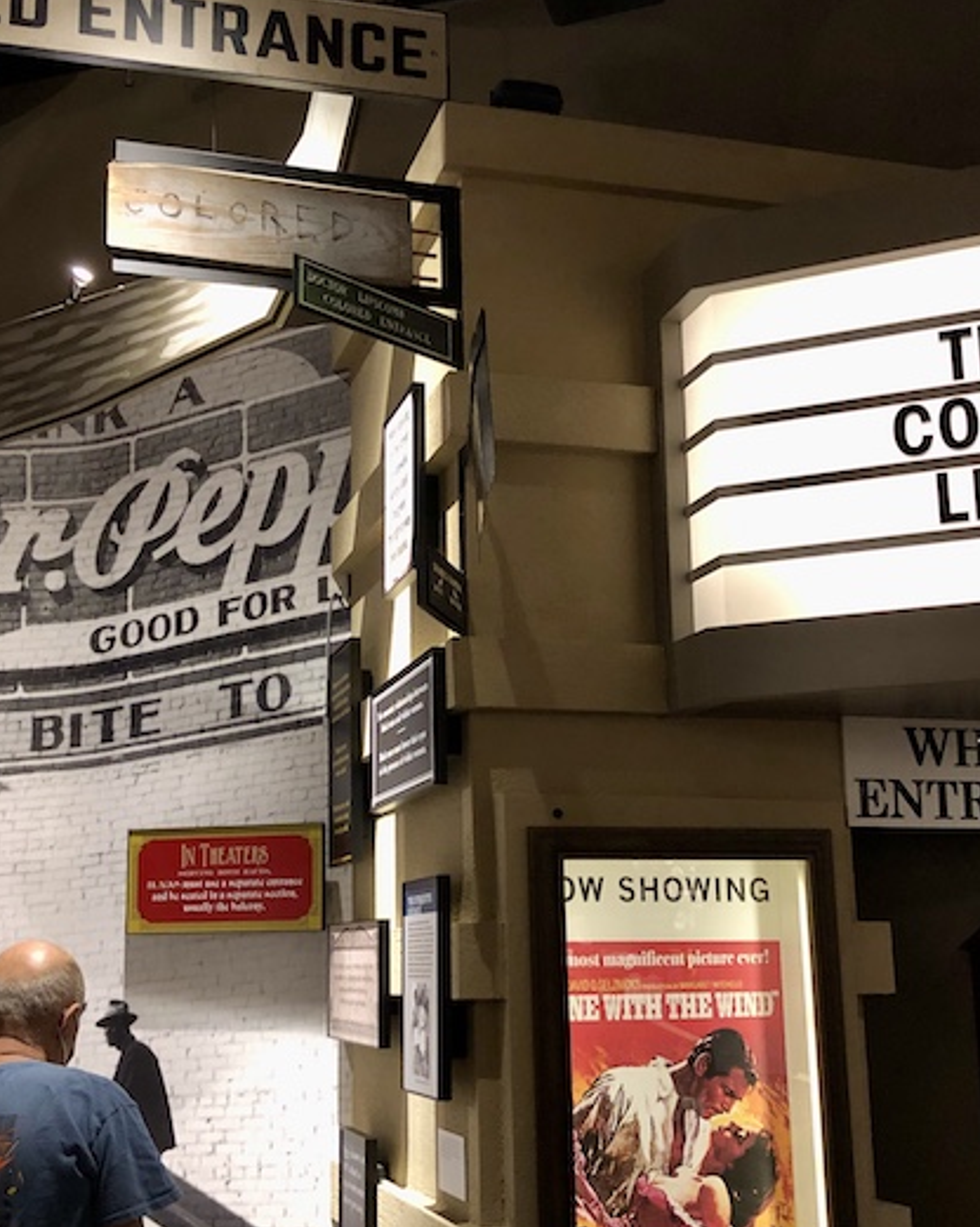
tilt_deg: +11.6
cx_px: 426
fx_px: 1525
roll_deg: +0.4
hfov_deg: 35.6
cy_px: 652
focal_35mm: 42
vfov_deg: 43.8
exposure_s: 1/12
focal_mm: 4
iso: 100
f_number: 1.8
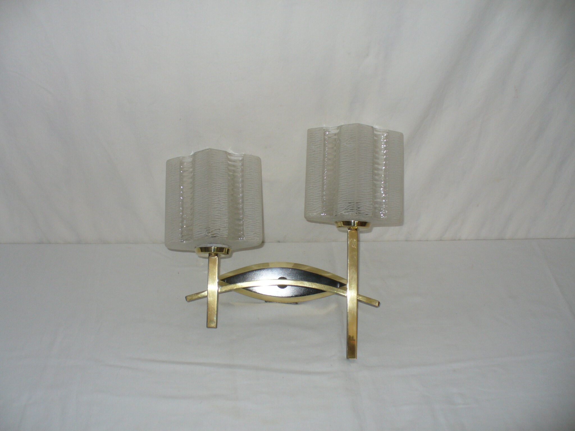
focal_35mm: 37
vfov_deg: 38.7
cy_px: 216
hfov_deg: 50.1
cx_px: 288
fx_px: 615
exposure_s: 1/50
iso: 100
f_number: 2.8
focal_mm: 6.1
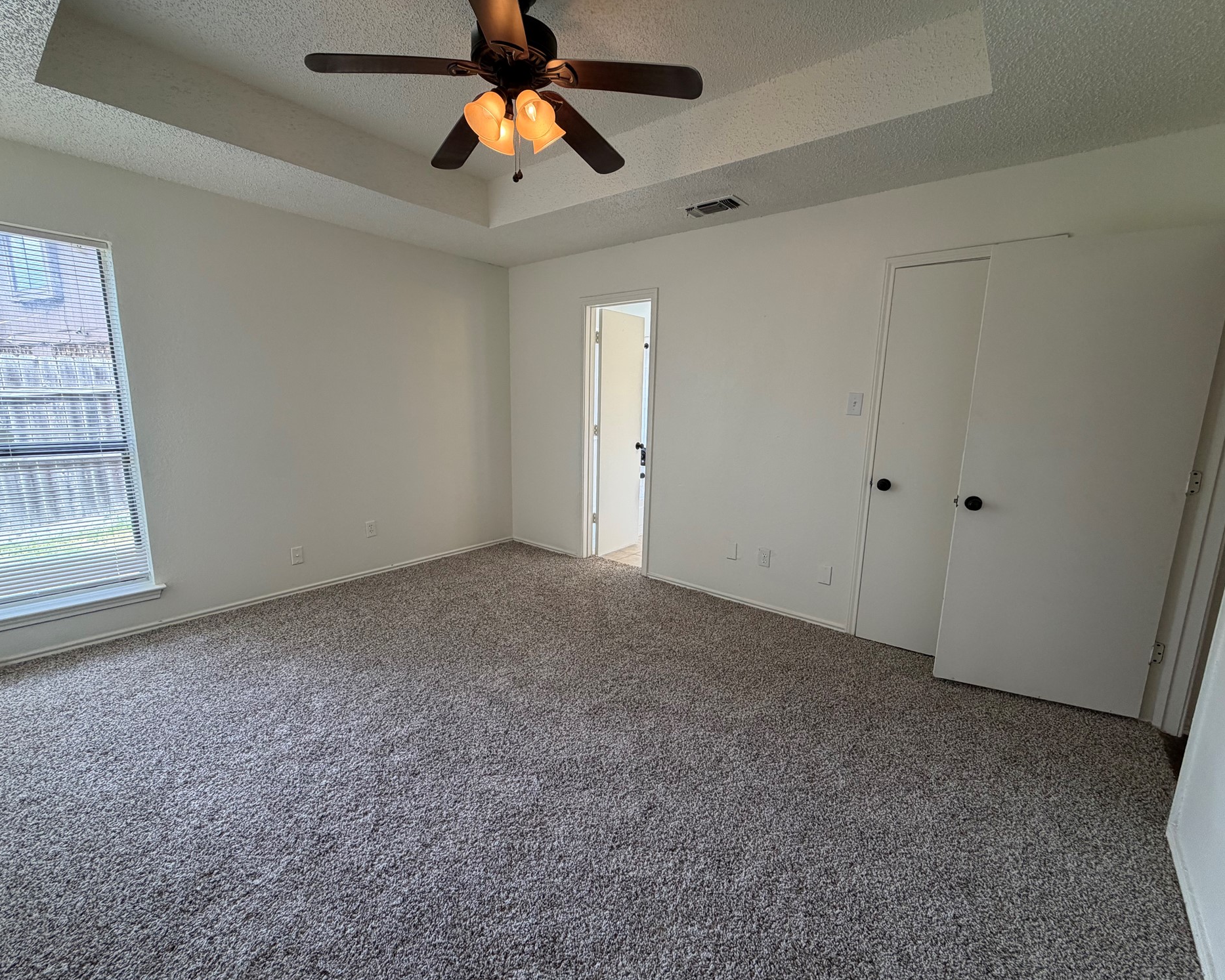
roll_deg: -1.3
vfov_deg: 84.0
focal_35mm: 15
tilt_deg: -10.8
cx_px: 607
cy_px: 492
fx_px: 544
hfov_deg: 96.8
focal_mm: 2.22
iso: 125
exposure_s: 1/120
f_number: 2.2
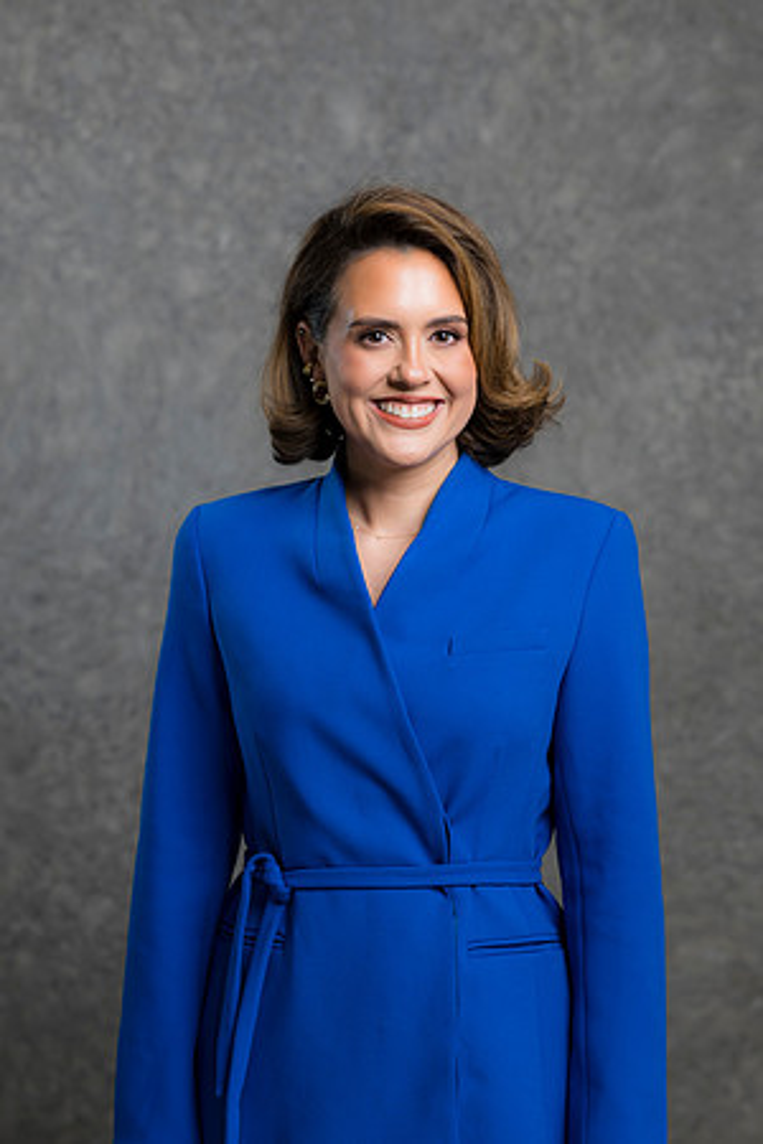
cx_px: 382
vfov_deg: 23.9
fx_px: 2702
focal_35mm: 85
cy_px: 572
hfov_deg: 16.1
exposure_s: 1/200
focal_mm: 85
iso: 125
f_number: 4.5
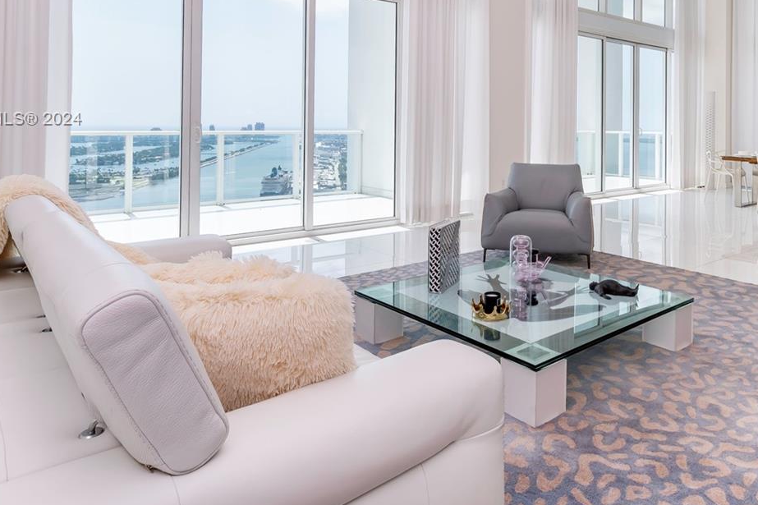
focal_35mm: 26
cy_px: 120
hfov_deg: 68.3
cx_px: 475
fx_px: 547
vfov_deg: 47.5
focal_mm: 10
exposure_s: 1/100
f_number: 10
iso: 125
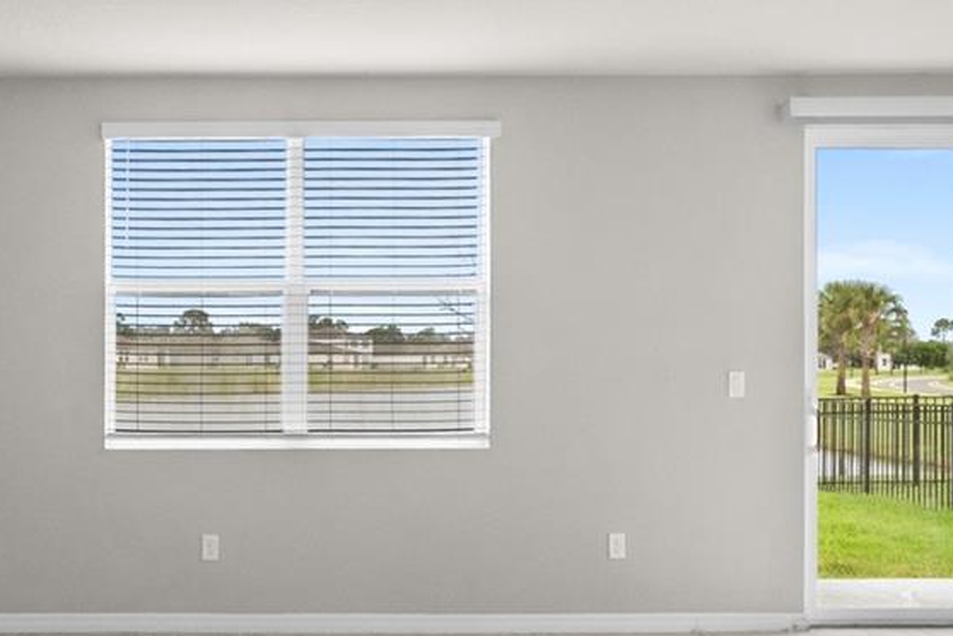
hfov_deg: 44.8
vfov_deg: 31.1
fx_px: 1138
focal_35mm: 43
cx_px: 321
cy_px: 392
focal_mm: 10
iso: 220
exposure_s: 1/15
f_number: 7.1
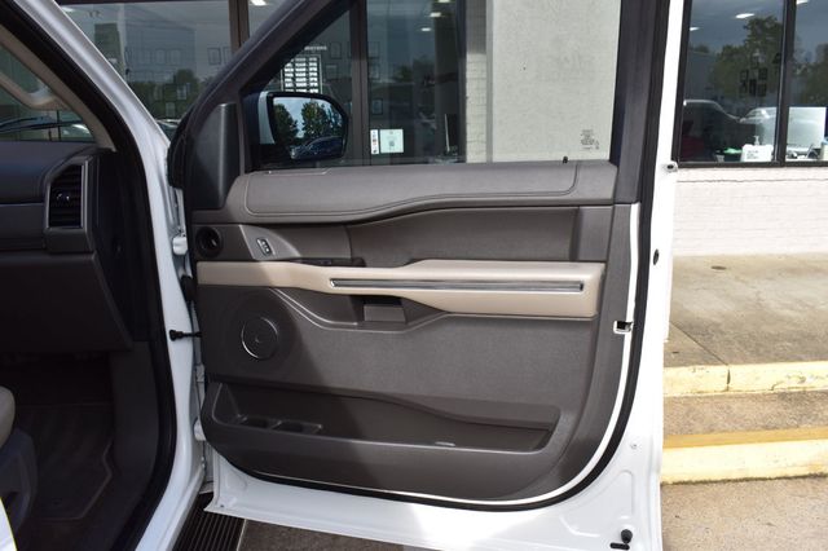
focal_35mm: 32
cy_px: 276
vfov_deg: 41.7
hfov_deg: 59.5
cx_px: 414
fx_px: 724
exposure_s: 1/320
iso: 400
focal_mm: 21
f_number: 10
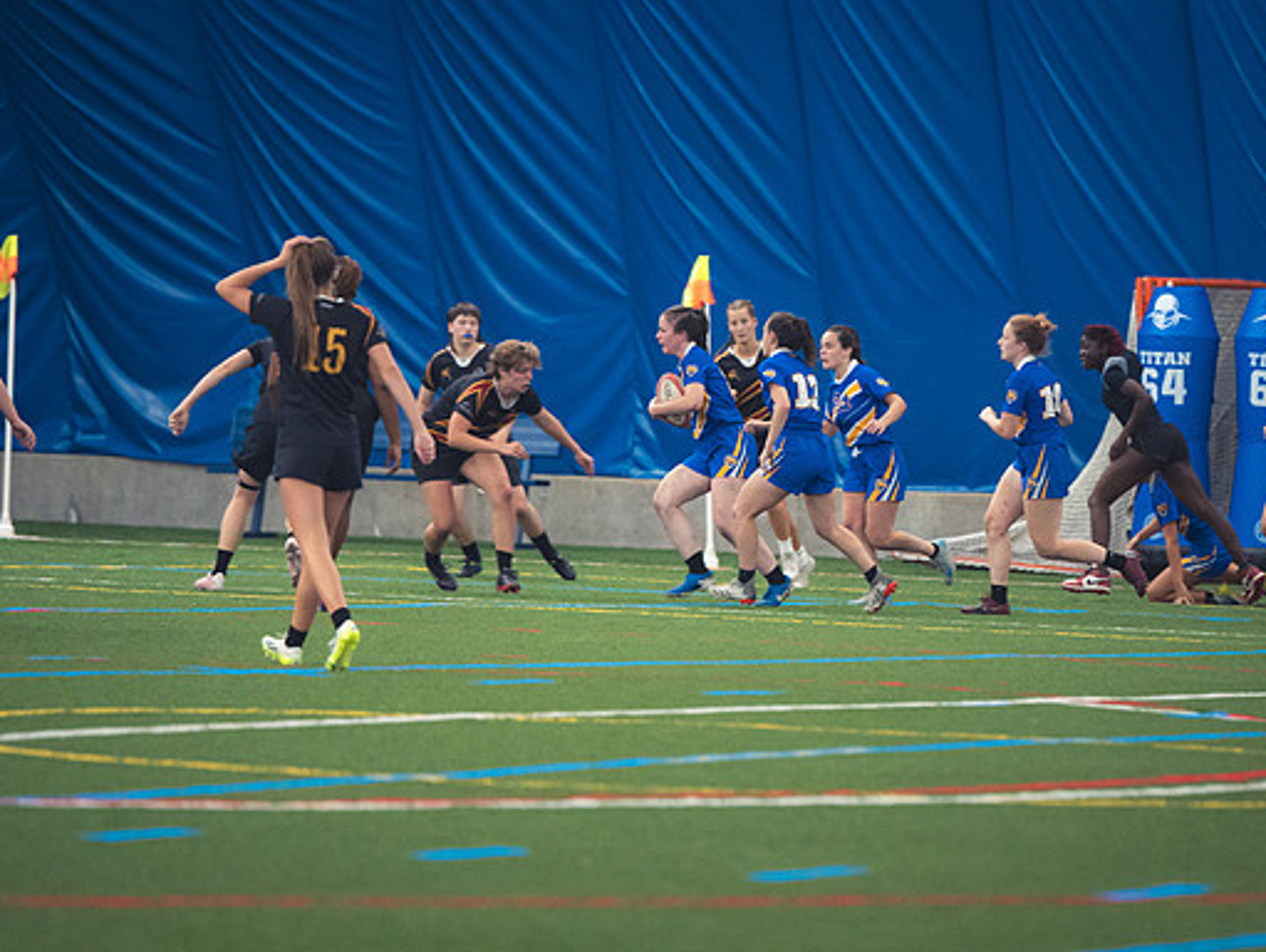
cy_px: 476
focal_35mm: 327
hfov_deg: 6.1
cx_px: 681
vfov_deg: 4.6
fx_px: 11968
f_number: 2.8
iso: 2800
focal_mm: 200
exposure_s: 1/320
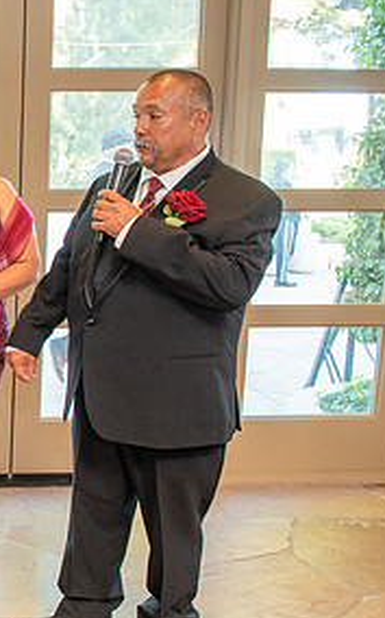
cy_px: 325
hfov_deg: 21.3
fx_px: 841
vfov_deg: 40.3
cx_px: -207
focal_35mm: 50
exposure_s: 1/125
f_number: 3.5
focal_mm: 24
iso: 1250
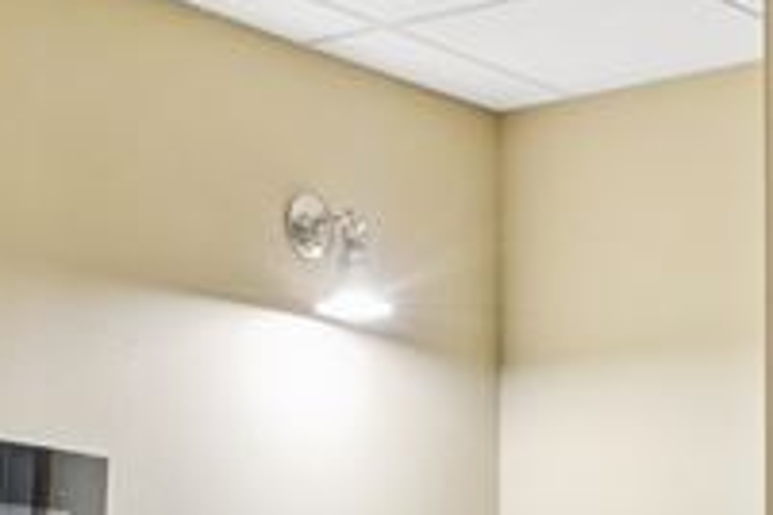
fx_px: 2190
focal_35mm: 102
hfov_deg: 19.8
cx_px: 600
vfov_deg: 12.9
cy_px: 682
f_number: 10
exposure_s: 1.6
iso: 400
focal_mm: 16
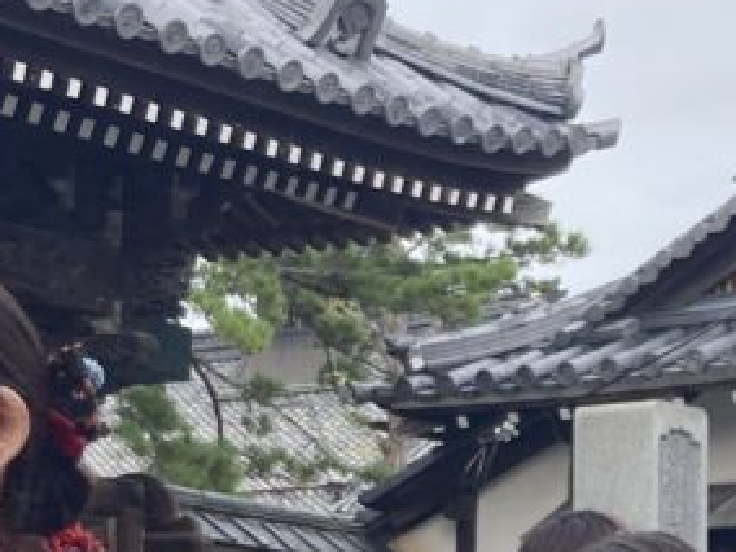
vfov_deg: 11.2
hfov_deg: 15.5
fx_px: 2679
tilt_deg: -1.0
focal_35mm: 126
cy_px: 881
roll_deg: +0.5
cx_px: 593
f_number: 1.8
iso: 20
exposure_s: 1/534
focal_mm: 3.99
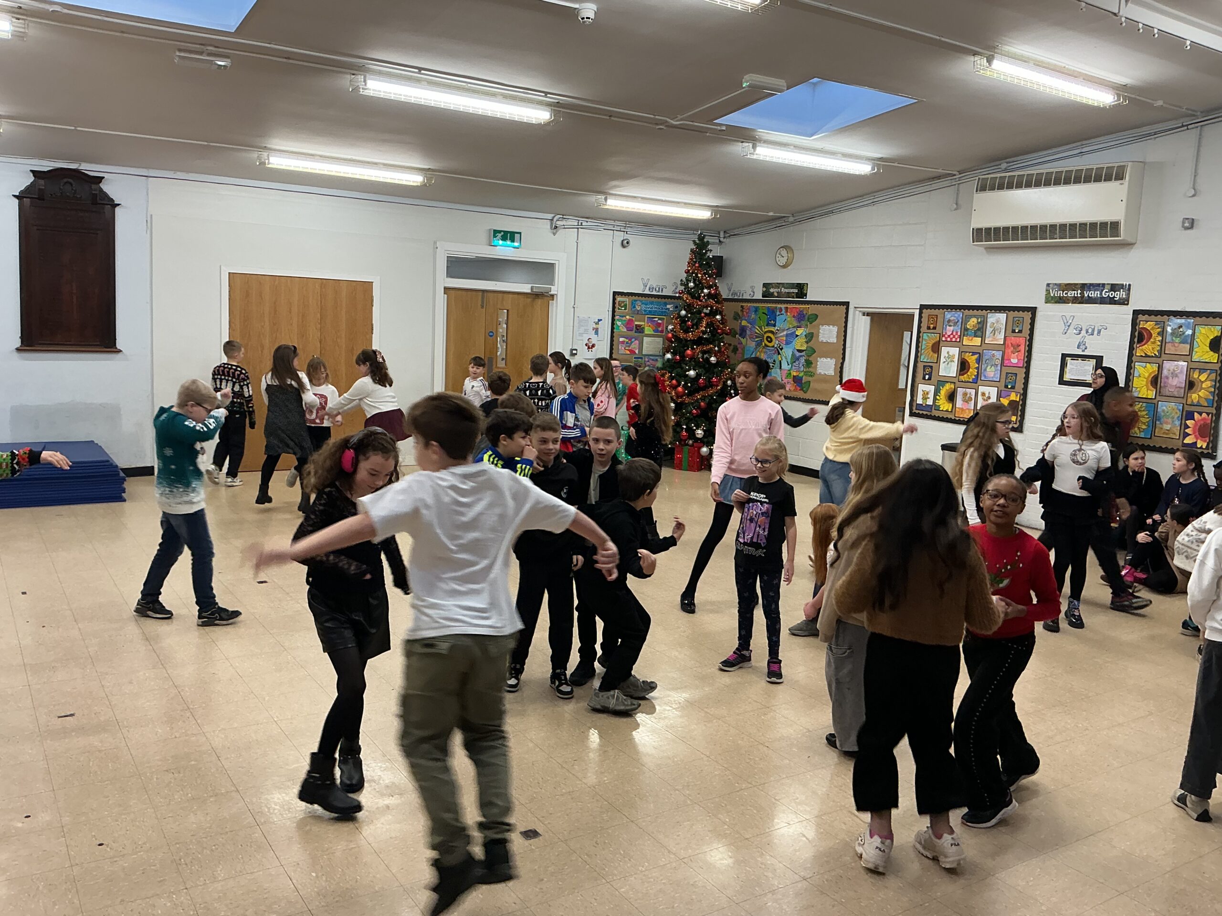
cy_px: 458
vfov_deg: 48.2
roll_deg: -3.1
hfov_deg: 61.7
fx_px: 1024
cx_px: 611
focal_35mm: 29
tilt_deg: -9.4
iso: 50
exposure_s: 1/50
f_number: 1.8
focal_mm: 3
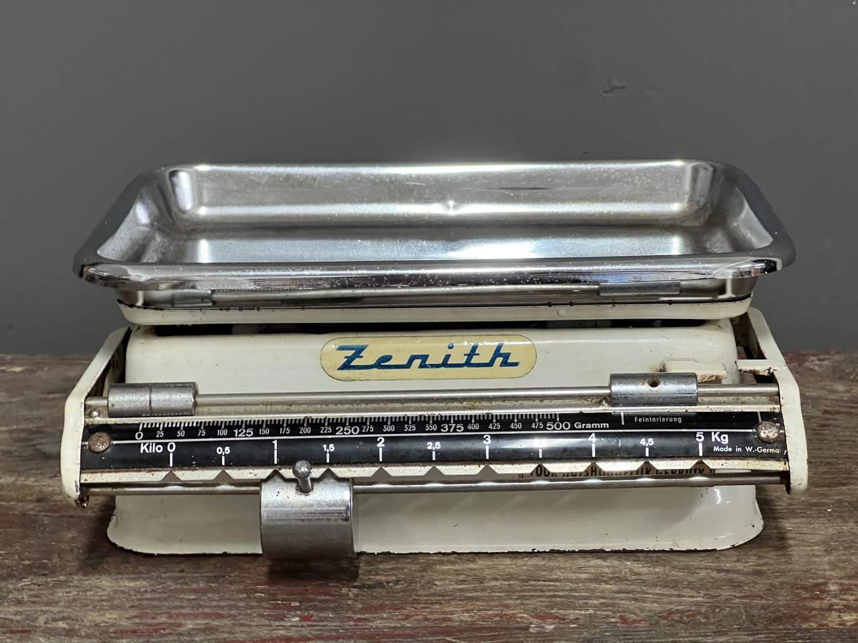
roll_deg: +1.3
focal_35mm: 77
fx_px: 1909
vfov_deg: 19.1
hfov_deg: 25.3
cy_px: 322
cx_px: 429
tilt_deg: -15.8
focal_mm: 9
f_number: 2.8
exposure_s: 1/34
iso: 640
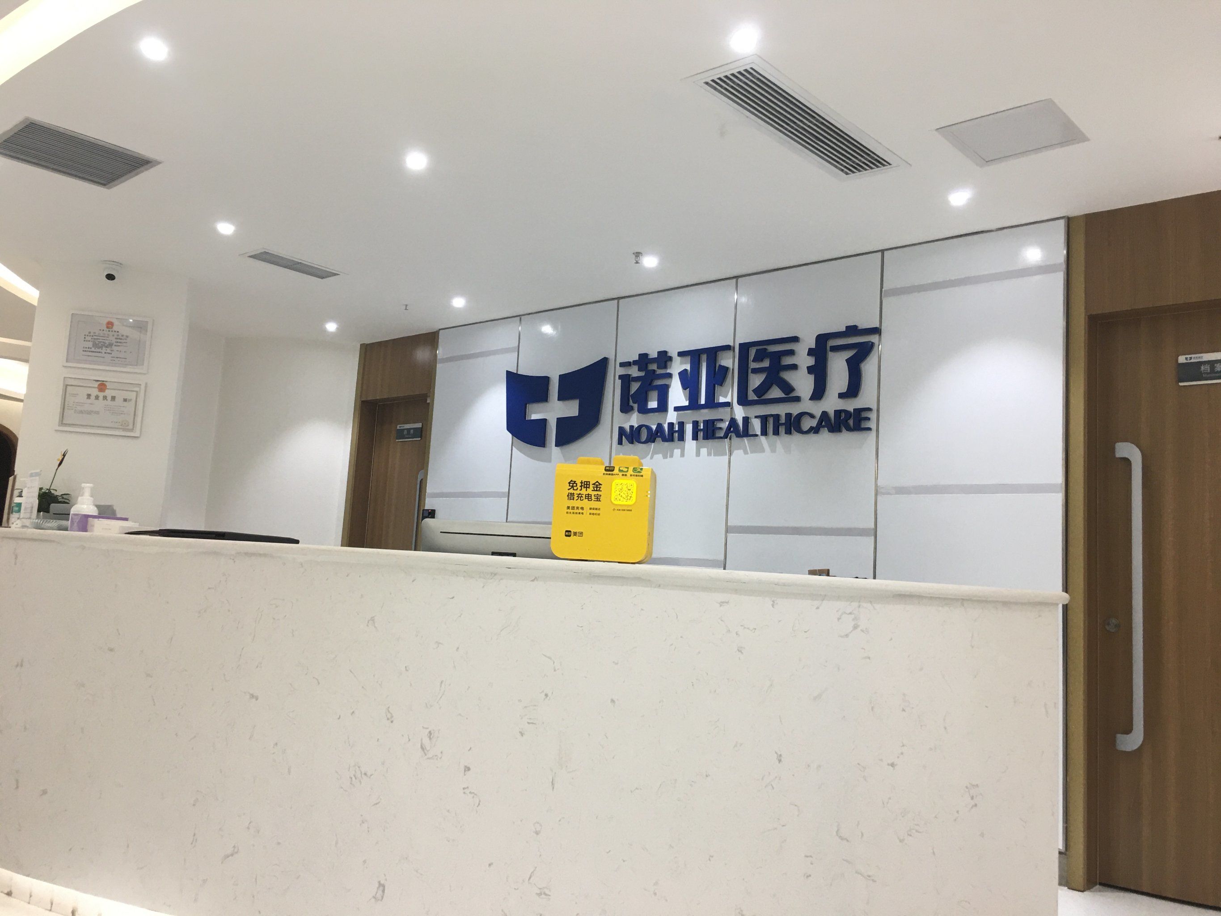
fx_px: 1023
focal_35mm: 29
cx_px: 610
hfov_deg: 61.7
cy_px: 458
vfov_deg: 48.2
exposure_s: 1/33
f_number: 2.2
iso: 50
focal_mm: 4.15
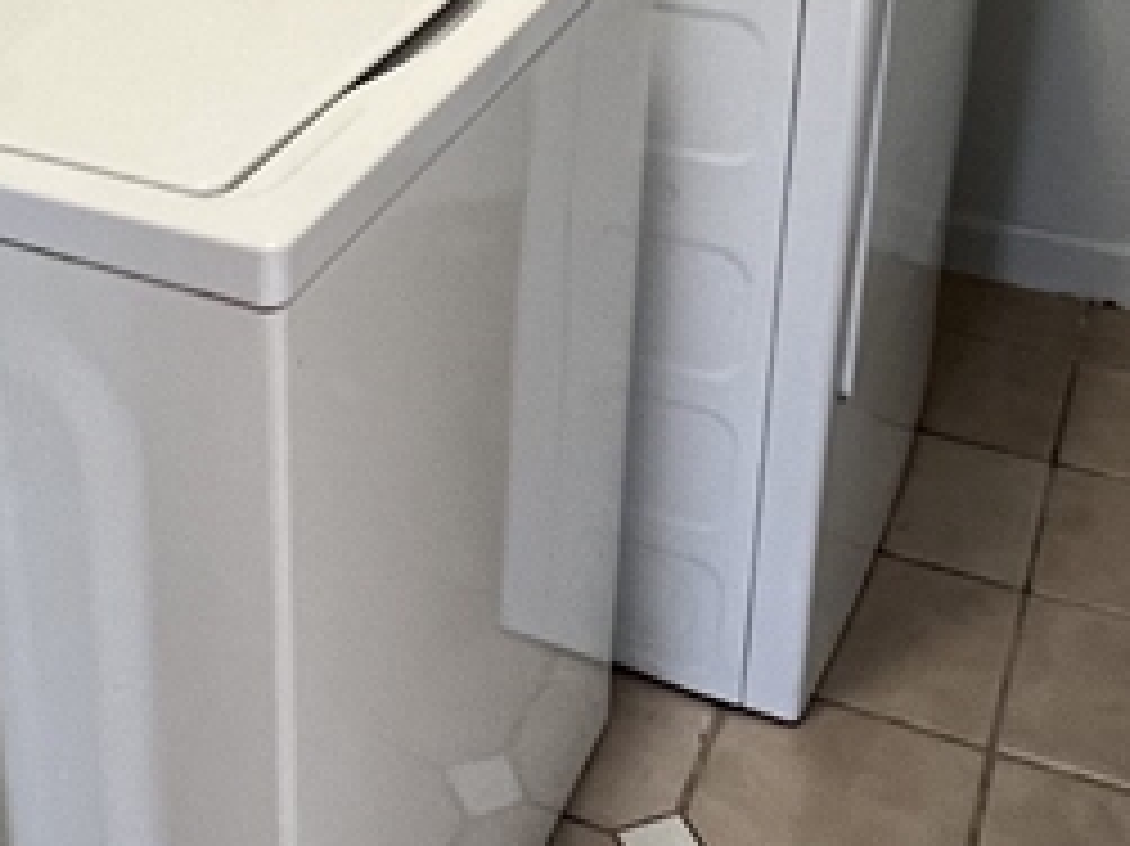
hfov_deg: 35.8
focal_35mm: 53
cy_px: 14
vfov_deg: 26.2
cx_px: 360
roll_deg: +2.0
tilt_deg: -21.7
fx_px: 1729
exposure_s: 1/60
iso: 250
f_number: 1.8
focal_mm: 1.57
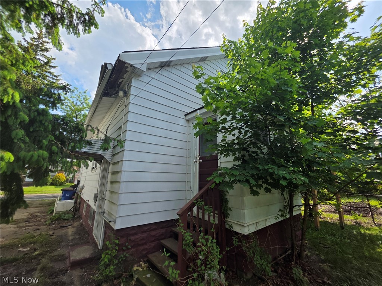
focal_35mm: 13
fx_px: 143
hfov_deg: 106.2
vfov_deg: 89.9
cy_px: 143
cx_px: 191
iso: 40
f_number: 1.9
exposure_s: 1/1425
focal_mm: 2.2
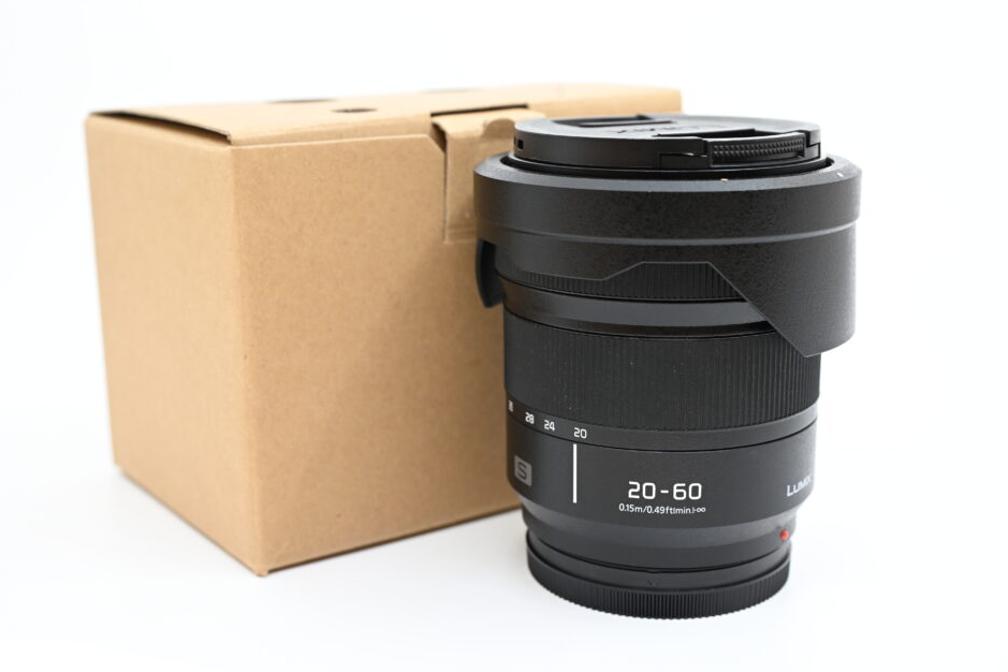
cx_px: 491
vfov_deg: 28.1
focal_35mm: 48
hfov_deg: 41.1
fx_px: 1344
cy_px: 319
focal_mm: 44
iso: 800
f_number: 7.1
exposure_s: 1/100
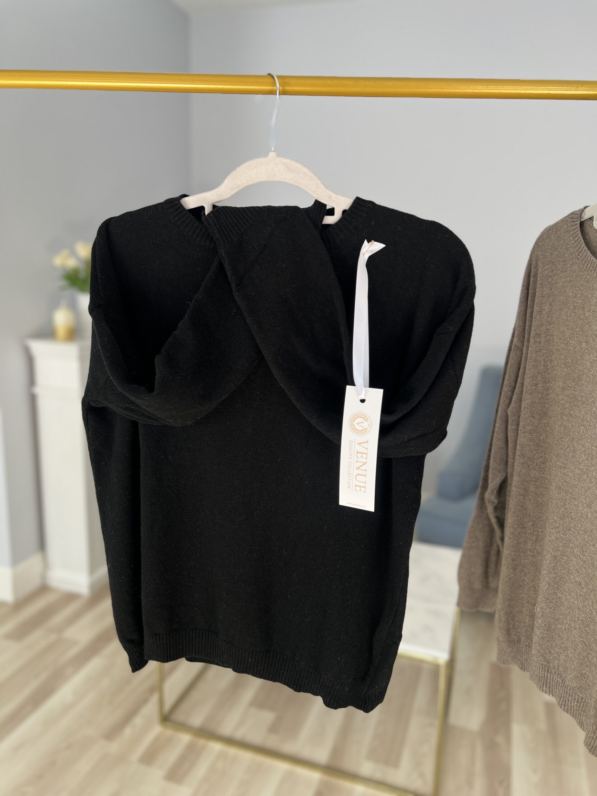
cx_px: 298
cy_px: 398
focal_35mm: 26
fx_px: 598
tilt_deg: -11.5
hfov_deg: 53.1
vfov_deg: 67.3
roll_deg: -1.5
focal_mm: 5.7
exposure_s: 1/121
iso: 50
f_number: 1.5
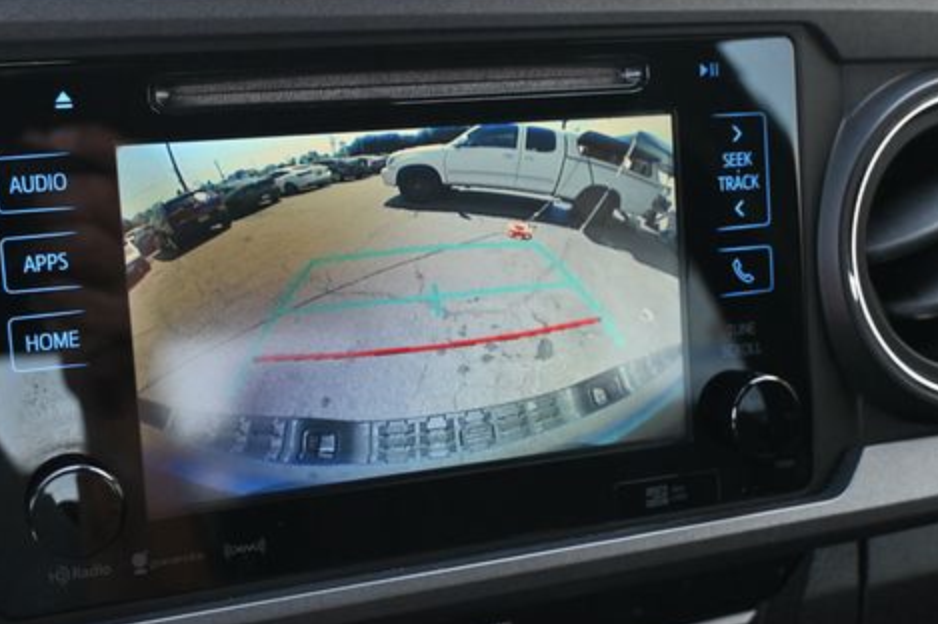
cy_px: 302
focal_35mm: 45
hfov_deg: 43.2
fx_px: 1172
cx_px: 342
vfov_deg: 29.8
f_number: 4
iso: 560
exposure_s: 1/125
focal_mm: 22
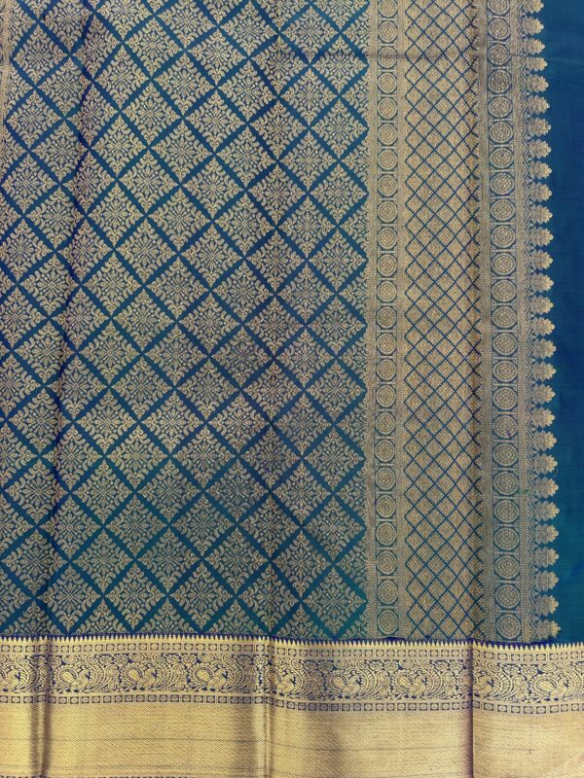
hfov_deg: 56.8
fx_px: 540
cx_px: 292
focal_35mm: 24
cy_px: 389
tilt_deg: -85.0
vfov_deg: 71.6
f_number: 1.78
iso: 80
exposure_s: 1/172
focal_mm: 6.86
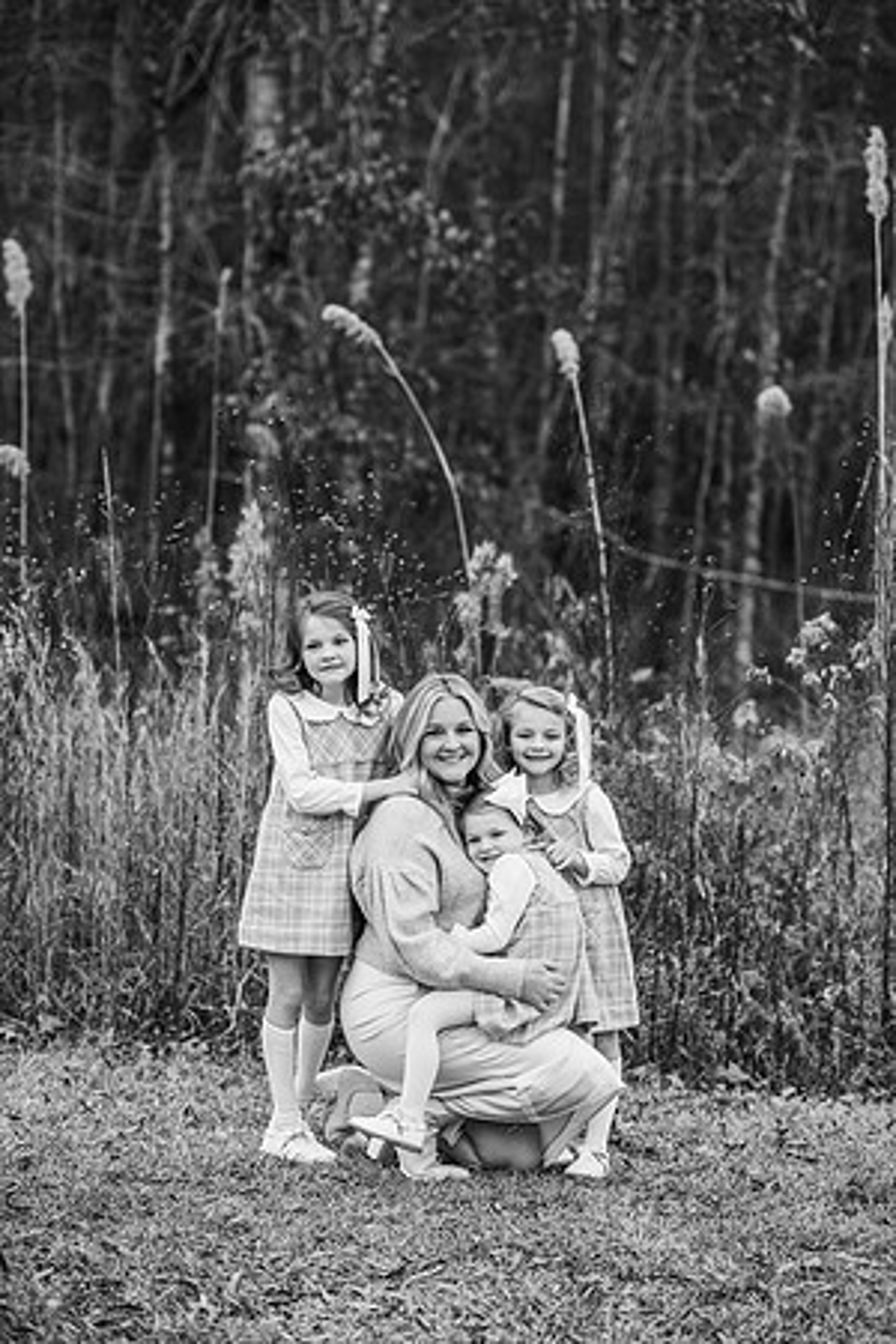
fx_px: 3173
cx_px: 448
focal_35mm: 85
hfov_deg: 16.1
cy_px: 672
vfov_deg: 23.9
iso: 125
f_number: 2.5
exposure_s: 1/320
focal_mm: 85
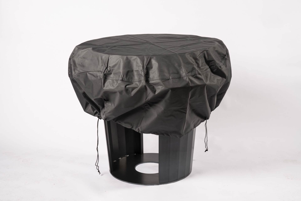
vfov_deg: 20.3
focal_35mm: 67
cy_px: 100
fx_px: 560
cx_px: 150
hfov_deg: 30.1
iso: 200
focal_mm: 67
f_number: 13
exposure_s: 1/100
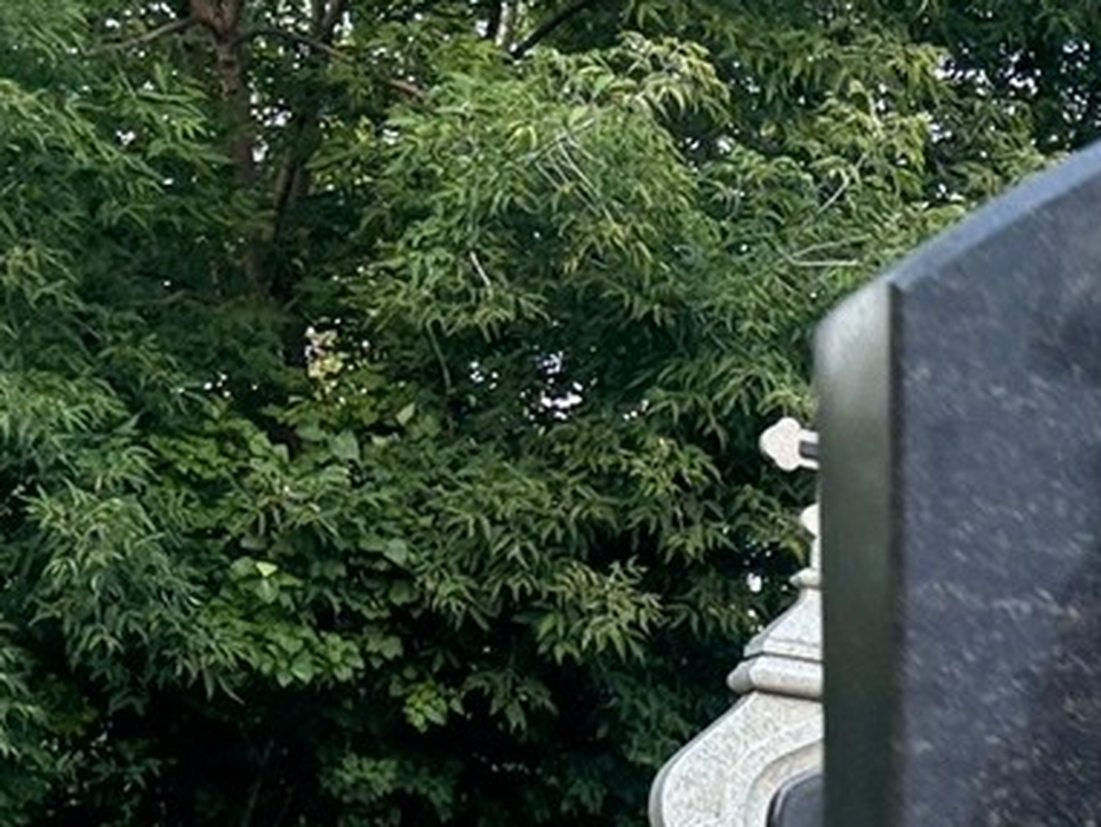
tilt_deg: -13.1
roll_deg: -4.1
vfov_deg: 13.4
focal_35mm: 98
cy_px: 1533
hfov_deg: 16.8
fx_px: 3119
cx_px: 1957
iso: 125
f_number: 1.6
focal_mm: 5.96
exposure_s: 1/70
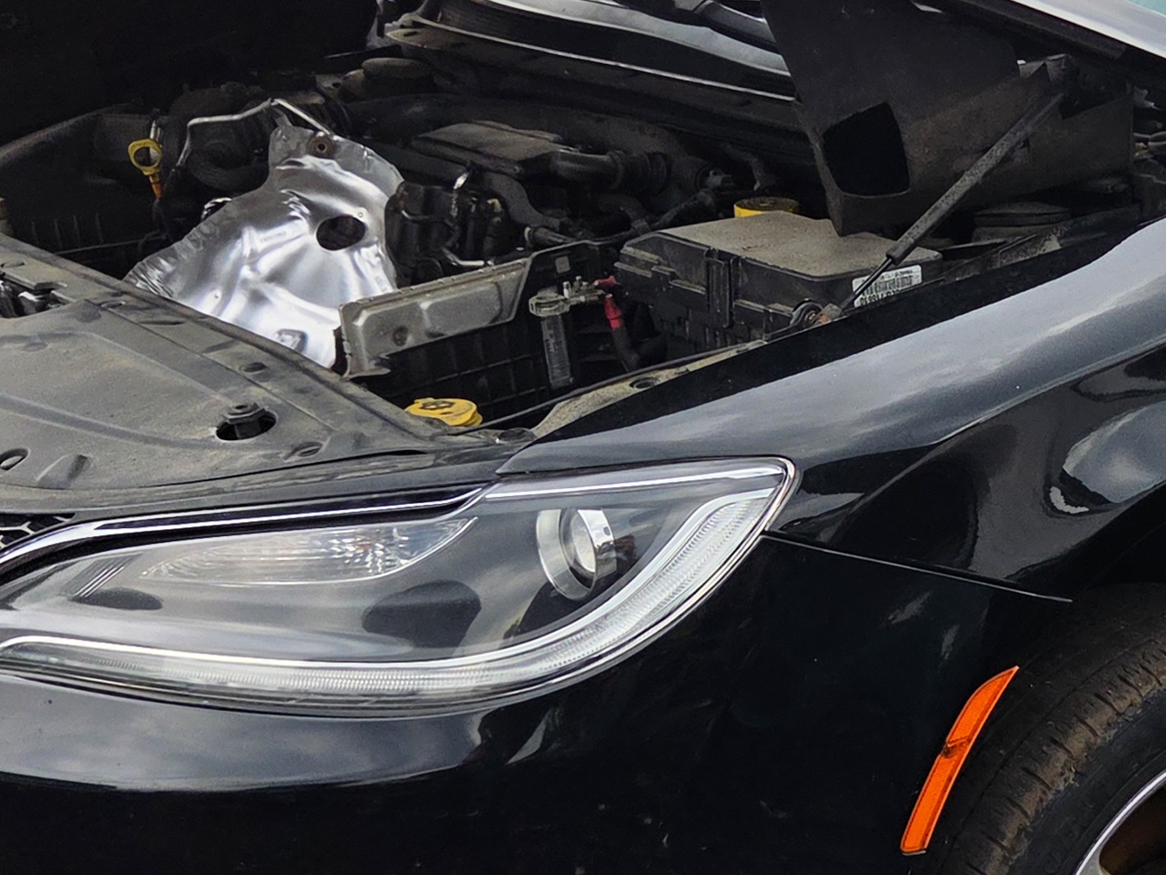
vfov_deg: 21.0
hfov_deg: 26.7
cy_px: 457
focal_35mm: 70
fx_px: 2358
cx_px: 1083
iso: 80
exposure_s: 1/1973
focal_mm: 5.4
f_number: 1.8
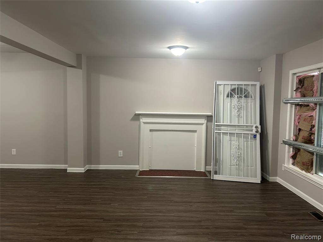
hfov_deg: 67.3
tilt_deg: -3.1
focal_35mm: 26
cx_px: 162
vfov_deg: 53.1
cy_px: 121
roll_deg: +0.6
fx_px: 243
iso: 200
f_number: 1.5
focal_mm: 5.7
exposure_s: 1/60
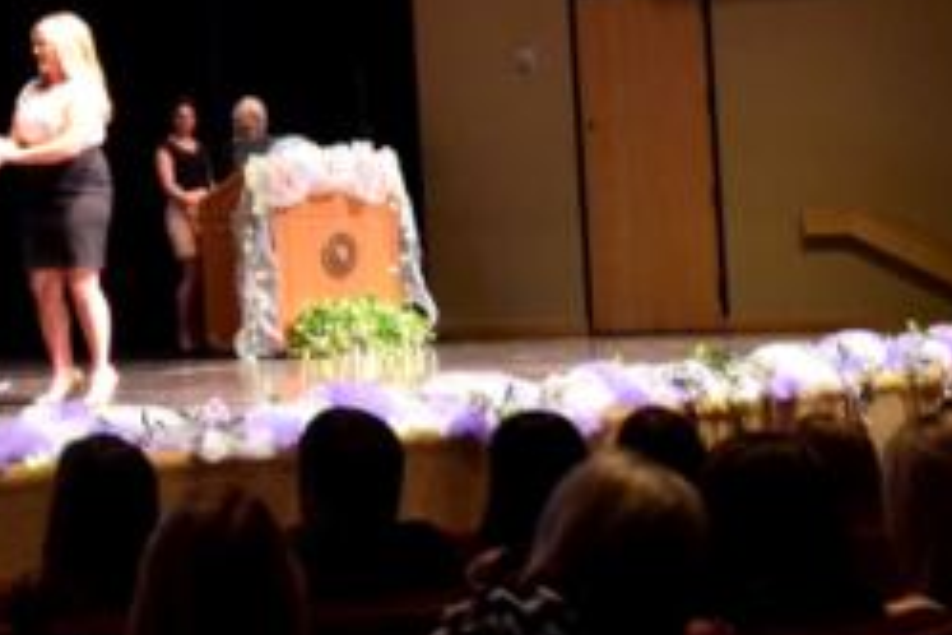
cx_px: -233
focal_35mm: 100
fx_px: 2644
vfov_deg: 13.6
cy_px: 98
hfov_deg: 19.1
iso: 3200
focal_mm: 26
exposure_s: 1/20
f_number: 7.1
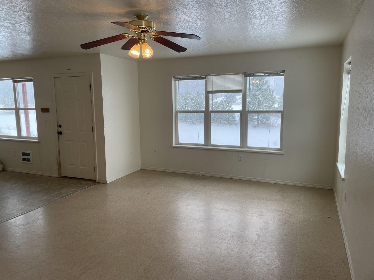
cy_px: 140
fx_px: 281
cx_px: 187
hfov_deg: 67.3
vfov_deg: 53.1
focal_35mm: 26
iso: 32
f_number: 1.6
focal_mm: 4.2
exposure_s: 1/128
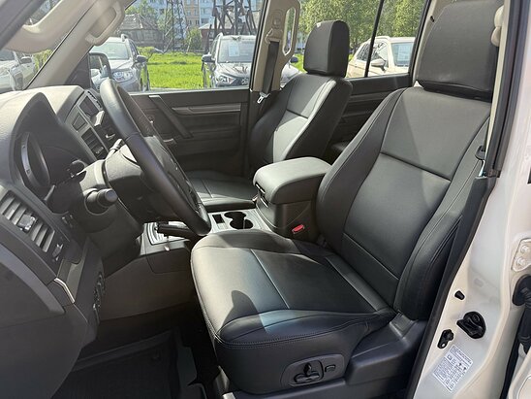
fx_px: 368
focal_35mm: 24
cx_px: 266
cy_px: 200
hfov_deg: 71.6
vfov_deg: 56.8
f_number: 1.78
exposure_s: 1/677
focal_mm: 6.76
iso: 100
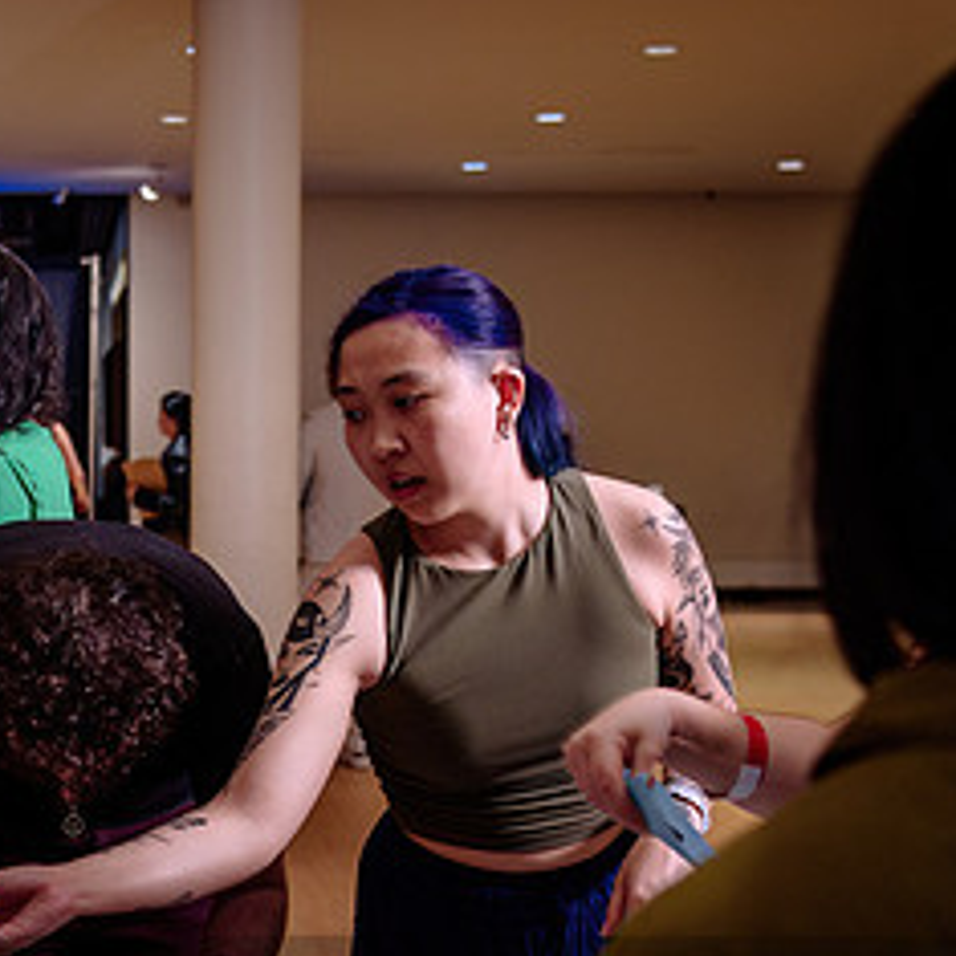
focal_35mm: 67
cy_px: 515
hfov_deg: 24.7
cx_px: 45
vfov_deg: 25.7
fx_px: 2093
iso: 400
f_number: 3.2
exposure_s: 1/100
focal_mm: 32
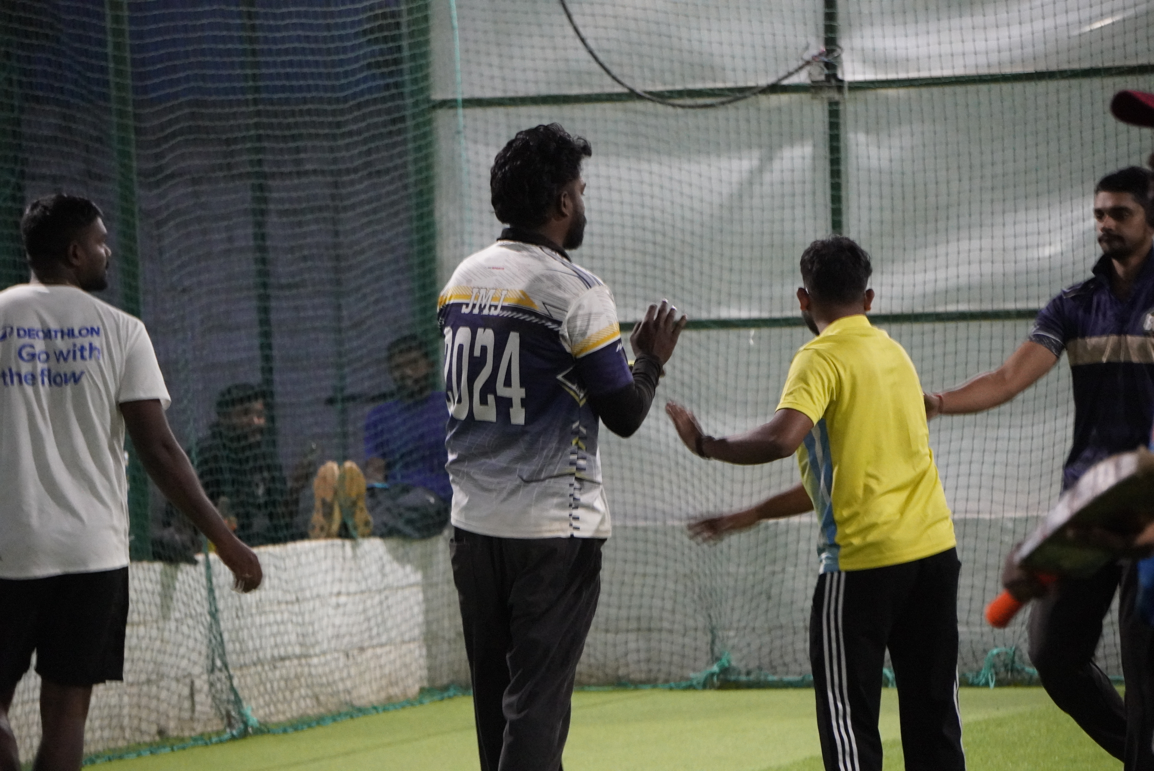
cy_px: 386
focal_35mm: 242
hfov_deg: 8.5
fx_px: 7745
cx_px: 577
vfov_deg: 5.7
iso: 6400
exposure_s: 1/125
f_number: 5.6
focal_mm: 161
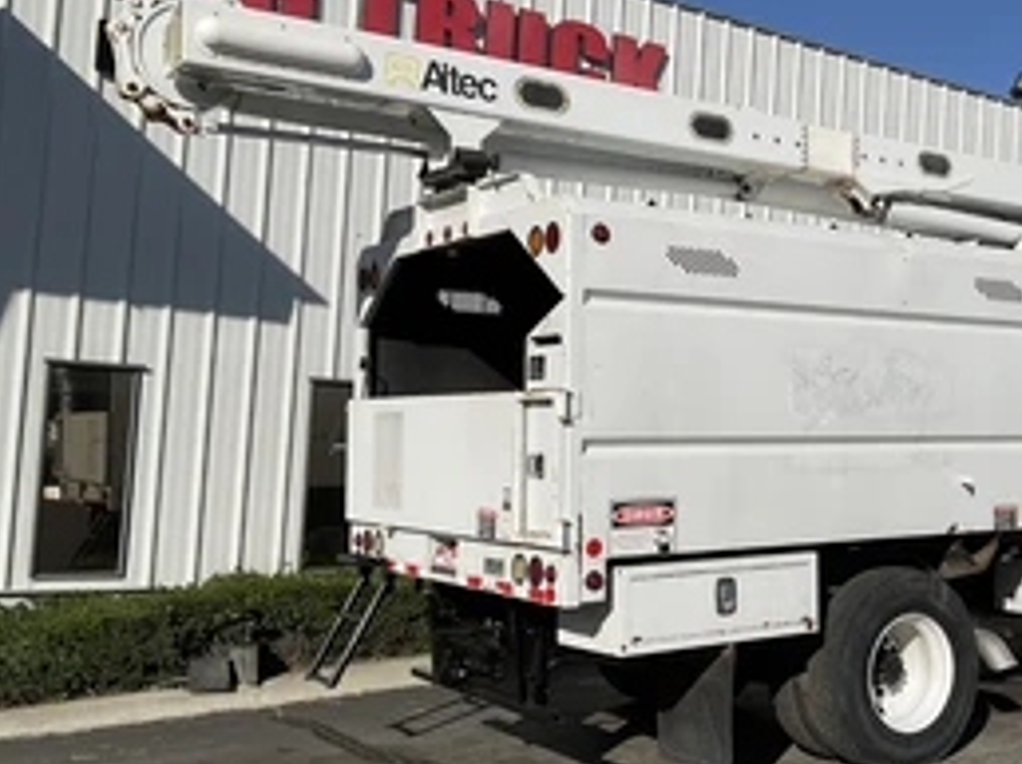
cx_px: 784
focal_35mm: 45
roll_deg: -3.5
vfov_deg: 32.1
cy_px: 356
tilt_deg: +4.4
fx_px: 1327
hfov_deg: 40.7
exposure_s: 1/4405
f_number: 1.8
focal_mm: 3
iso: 16
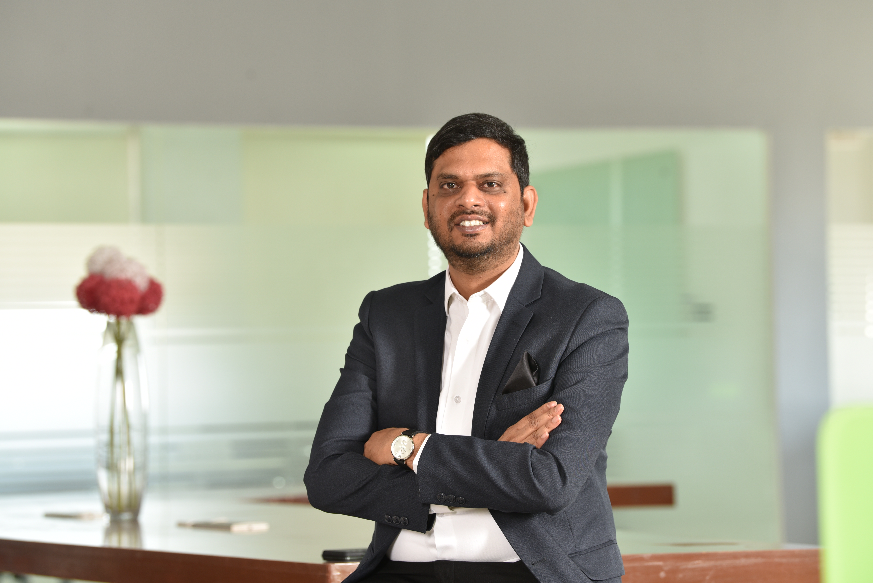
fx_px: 3275
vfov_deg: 10.2
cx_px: 436
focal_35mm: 135
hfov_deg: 15.2
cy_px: 292
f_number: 4.5
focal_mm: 135
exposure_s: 1/60
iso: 250
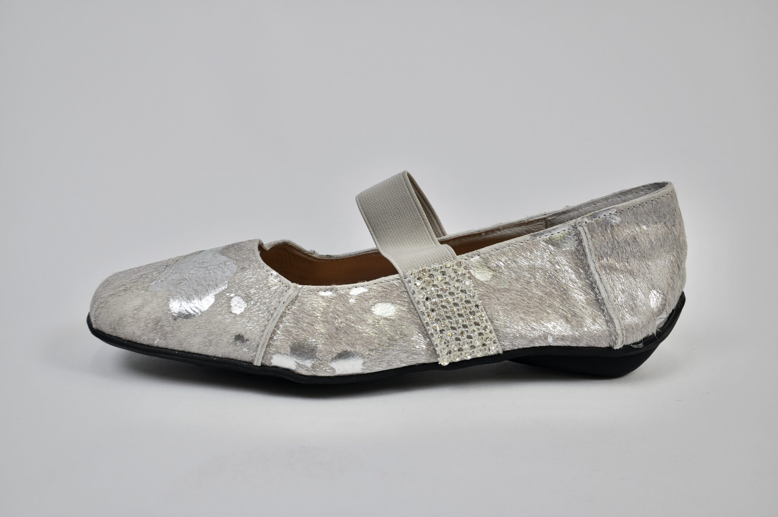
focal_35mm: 42
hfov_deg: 46.5
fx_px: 907
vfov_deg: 31.8
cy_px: 258
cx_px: 389
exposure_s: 1/30
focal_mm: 28
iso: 200
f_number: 5.6
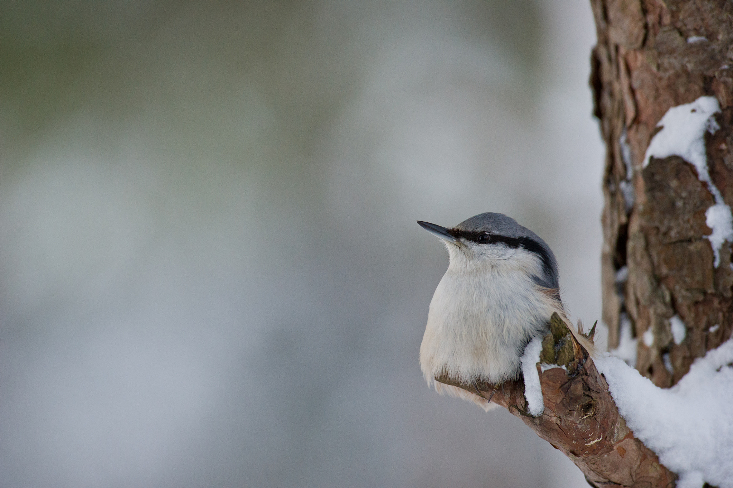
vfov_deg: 3.3
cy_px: 244
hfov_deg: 4.9
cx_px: 366
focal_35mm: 420
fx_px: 8547
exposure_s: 1/320
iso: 3200
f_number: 5.6
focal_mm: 420
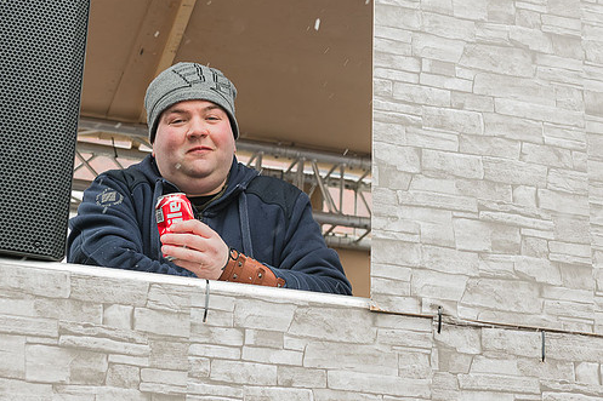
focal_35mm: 80
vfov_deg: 17.0
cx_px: 290
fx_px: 1339
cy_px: 226
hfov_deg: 25.4
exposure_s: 1/100
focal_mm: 62
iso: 1600
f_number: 5.6
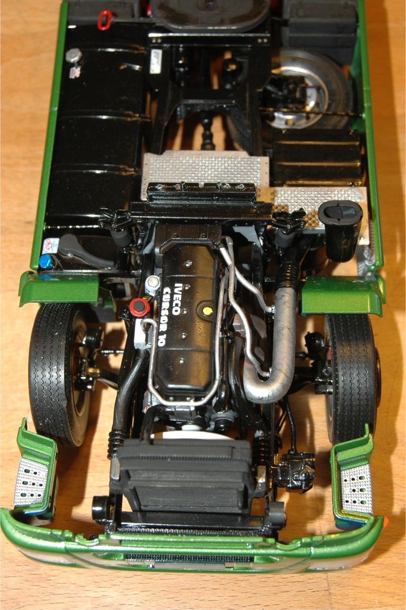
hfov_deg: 23.8
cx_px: 203
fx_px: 965
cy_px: 305
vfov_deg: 35.1
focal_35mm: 57
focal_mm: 38
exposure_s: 1/10
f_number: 8
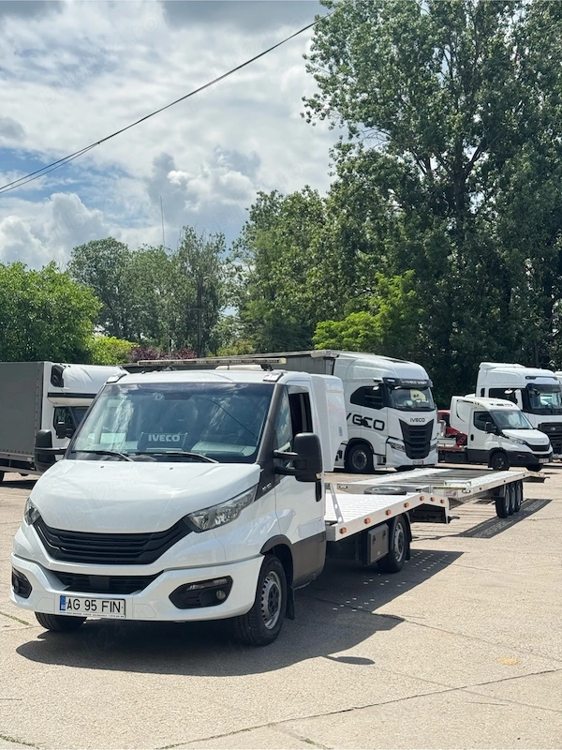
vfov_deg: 39.7
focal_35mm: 48
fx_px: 1039
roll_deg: -0.7
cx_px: 281
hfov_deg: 30.3
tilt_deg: +2.5
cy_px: 375
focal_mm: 6.76
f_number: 1.78
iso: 64
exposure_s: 1/3610
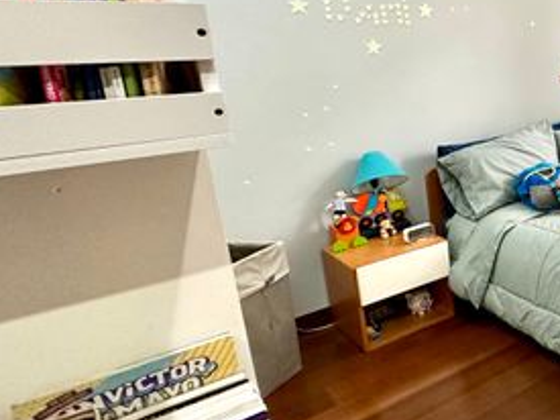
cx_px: 645
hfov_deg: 40.8
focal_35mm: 34
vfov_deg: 41.4
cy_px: 155
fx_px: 550
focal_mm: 2.22
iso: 400
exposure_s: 1/79
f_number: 2.2
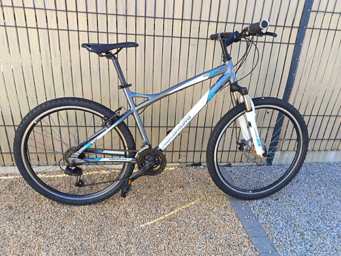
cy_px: 128
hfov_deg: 71.6
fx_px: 236
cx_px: 170
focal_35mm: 24
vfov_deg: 56.8
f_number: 1.75
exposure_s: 1/129
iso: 107
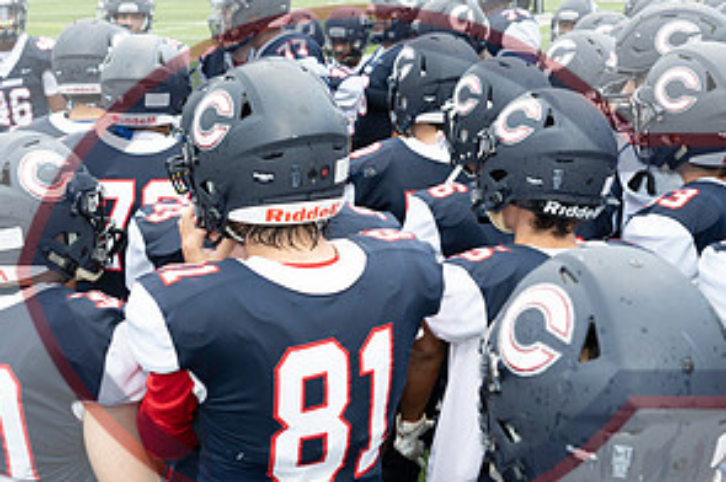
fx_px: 1189
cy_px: 271
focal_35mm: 59
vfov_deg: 22.9
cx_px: 349
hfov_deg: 34.0
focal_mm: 30
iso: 720
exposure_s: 1/200
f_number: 4
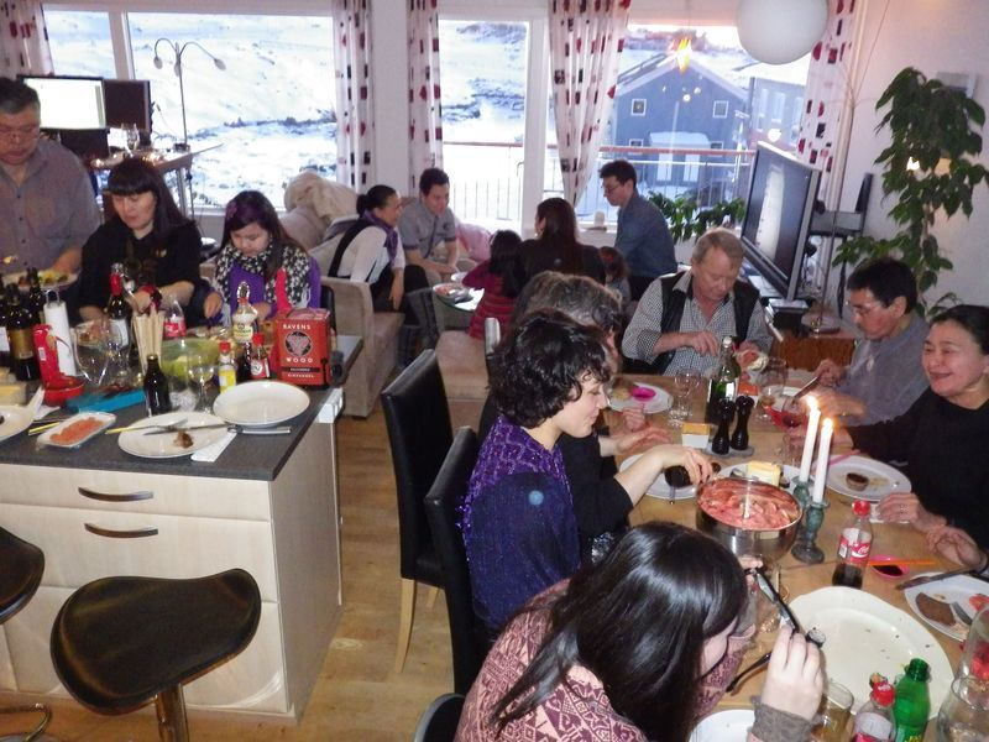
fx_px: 800
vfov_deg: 49.7
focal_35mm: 28
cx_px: 494
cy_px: 371
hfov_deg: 63.4
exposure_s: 1/45
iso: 1600
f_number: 3.5
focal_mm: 5
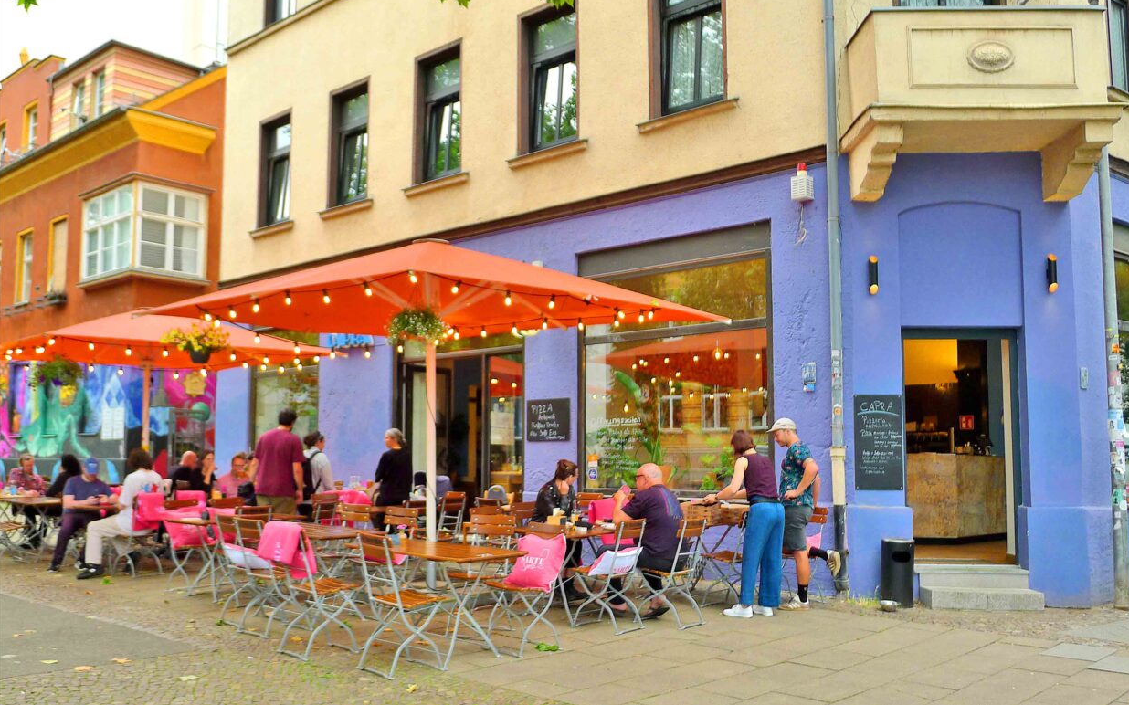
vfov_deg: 38.3
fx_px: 1015
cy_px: 325
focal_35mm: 33
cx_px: 568
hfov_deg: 58.2
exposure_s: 1/60
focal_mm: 6.8
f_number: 2.2
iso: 80
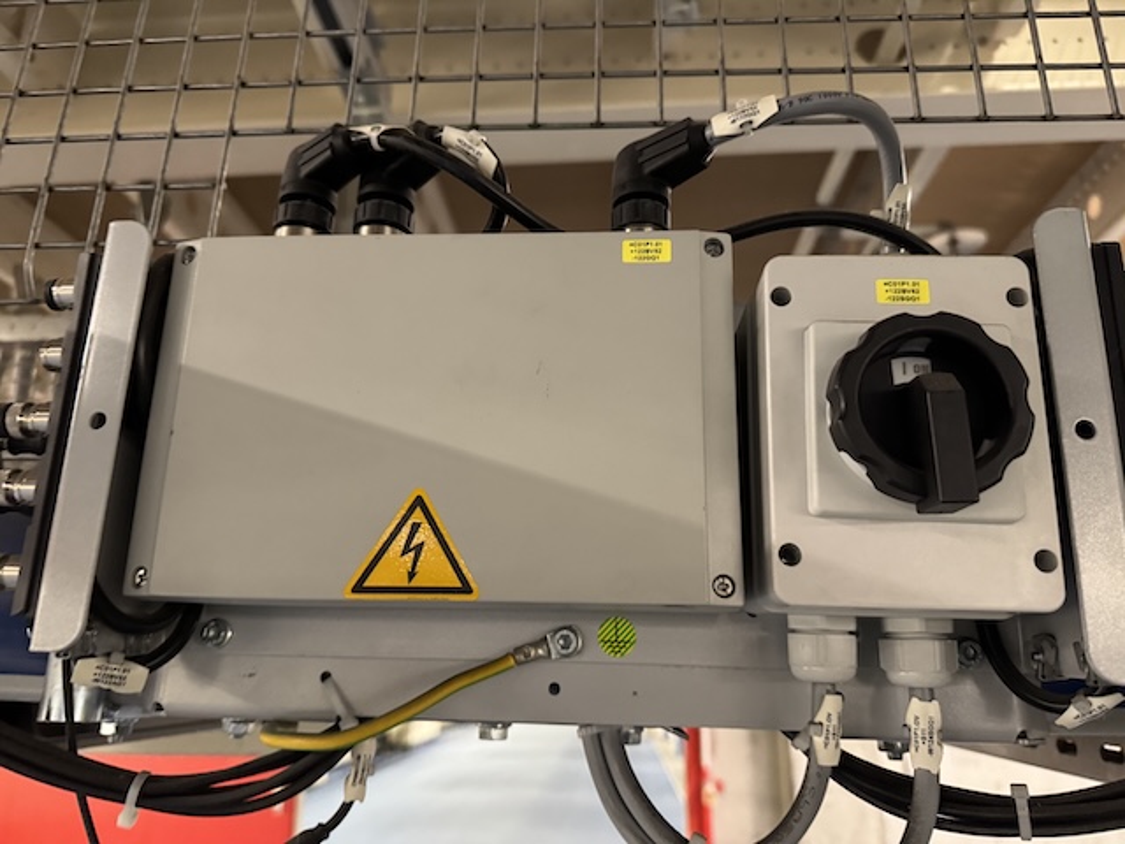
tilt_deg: +19.0
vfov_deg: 56.8
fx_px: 780
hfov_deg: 71.6
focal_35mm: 24
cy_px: 422
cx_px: 562
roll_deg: +0.5
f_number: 1.78
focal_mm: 6.76
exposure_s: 1/33
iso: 640
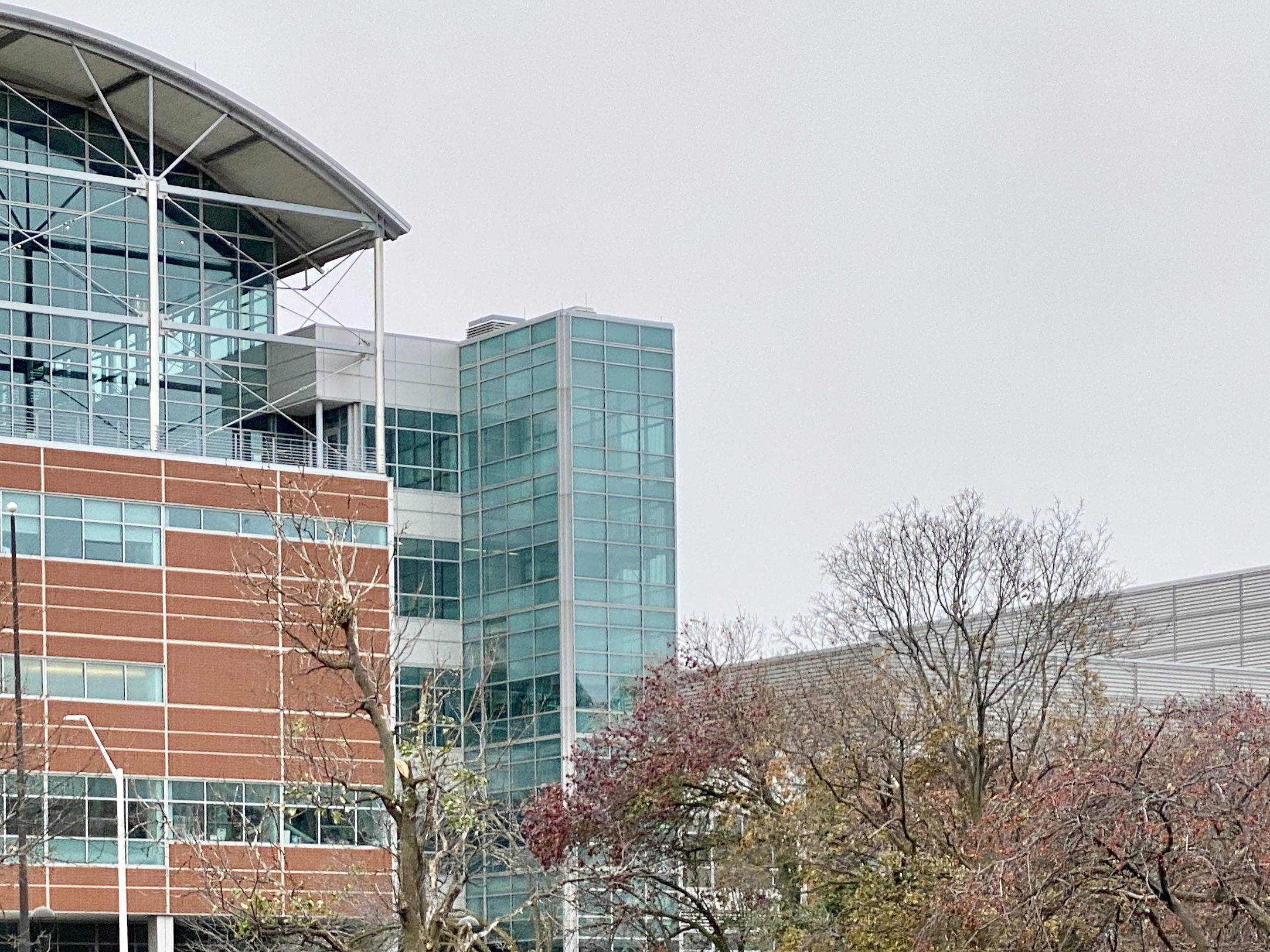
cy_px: 670
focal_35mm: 92
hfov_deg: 21.0
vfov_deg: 16.0
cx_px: 243
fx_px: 3376
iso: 20
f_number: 2
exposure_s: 1/139
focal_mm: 6
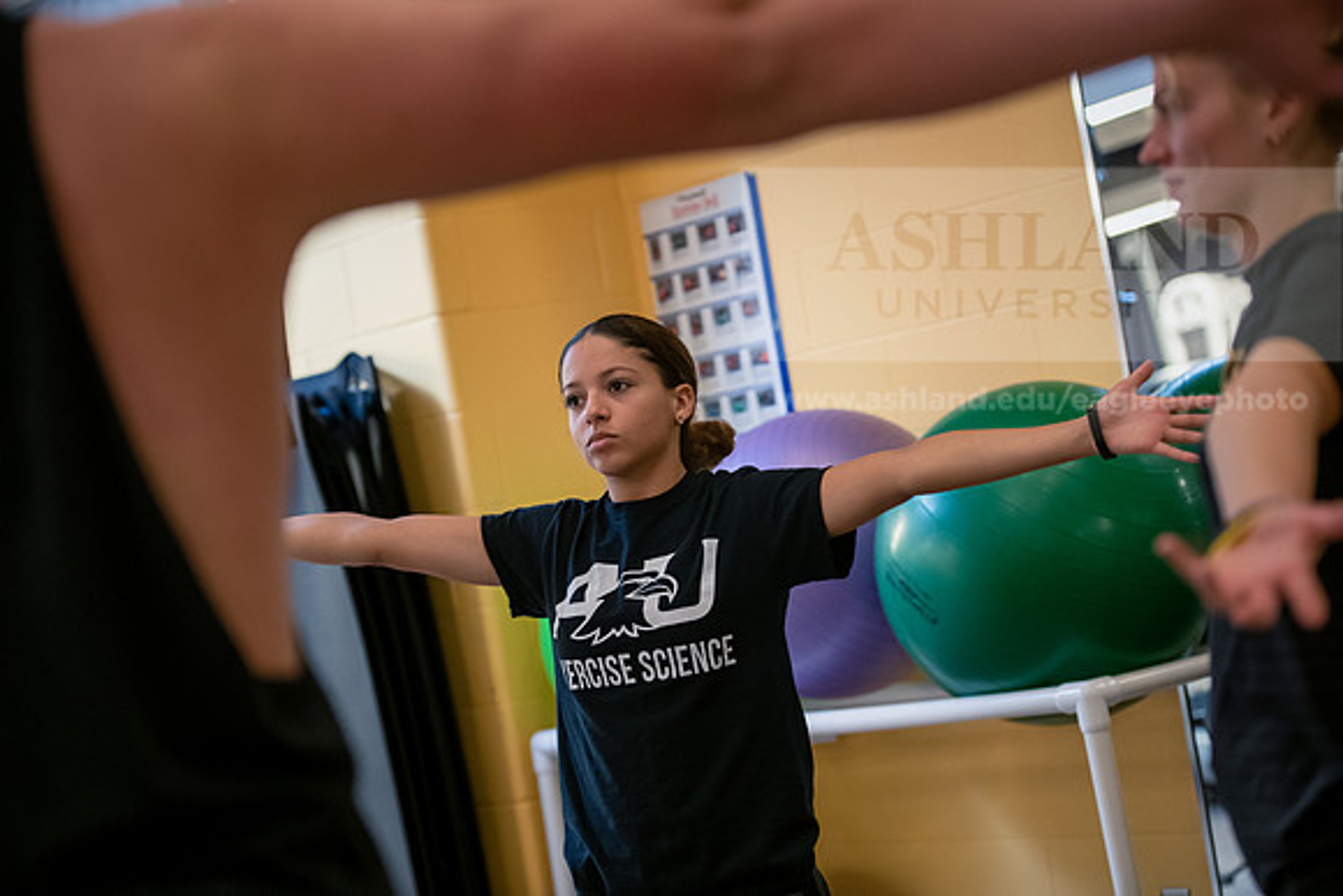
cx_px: 672
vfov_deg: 17.1
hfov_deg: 25.4
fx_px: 2985
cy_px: 448
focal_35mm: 80
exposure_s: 1/160
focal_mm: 80
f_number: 2.8
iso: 2000
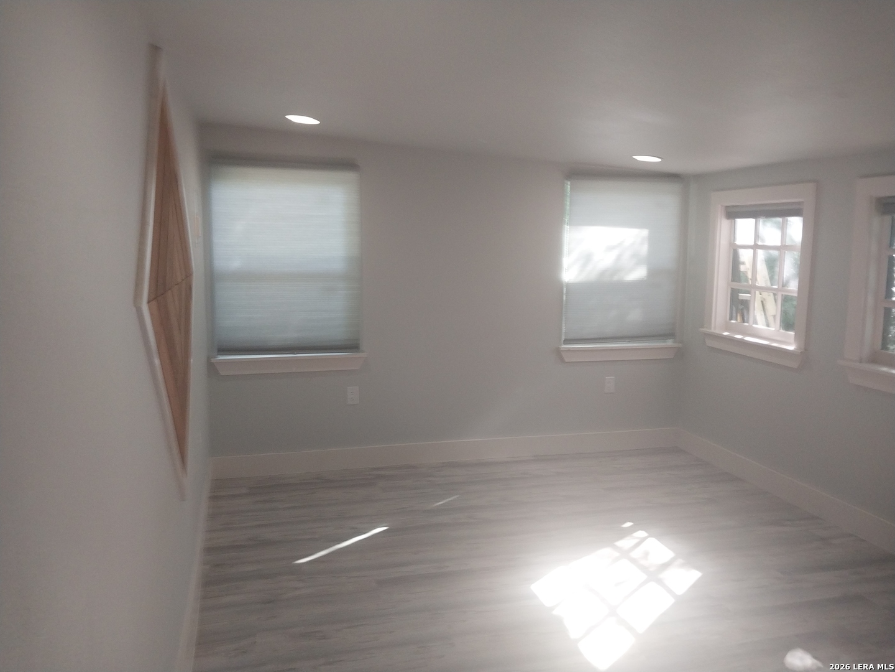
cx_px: 448
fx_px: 672
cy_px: 336
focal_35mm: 26
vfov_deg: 53.1
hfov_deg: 67.3
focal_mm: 4
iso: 100
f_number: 1.8
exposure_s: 1/60
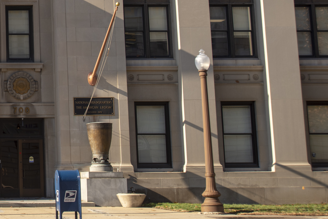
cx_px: -97
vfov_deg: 13.4
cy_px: -33
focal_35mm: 100
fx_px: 911
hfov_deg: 18.9
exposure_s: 1/250
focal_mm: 35
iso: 125
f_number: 8
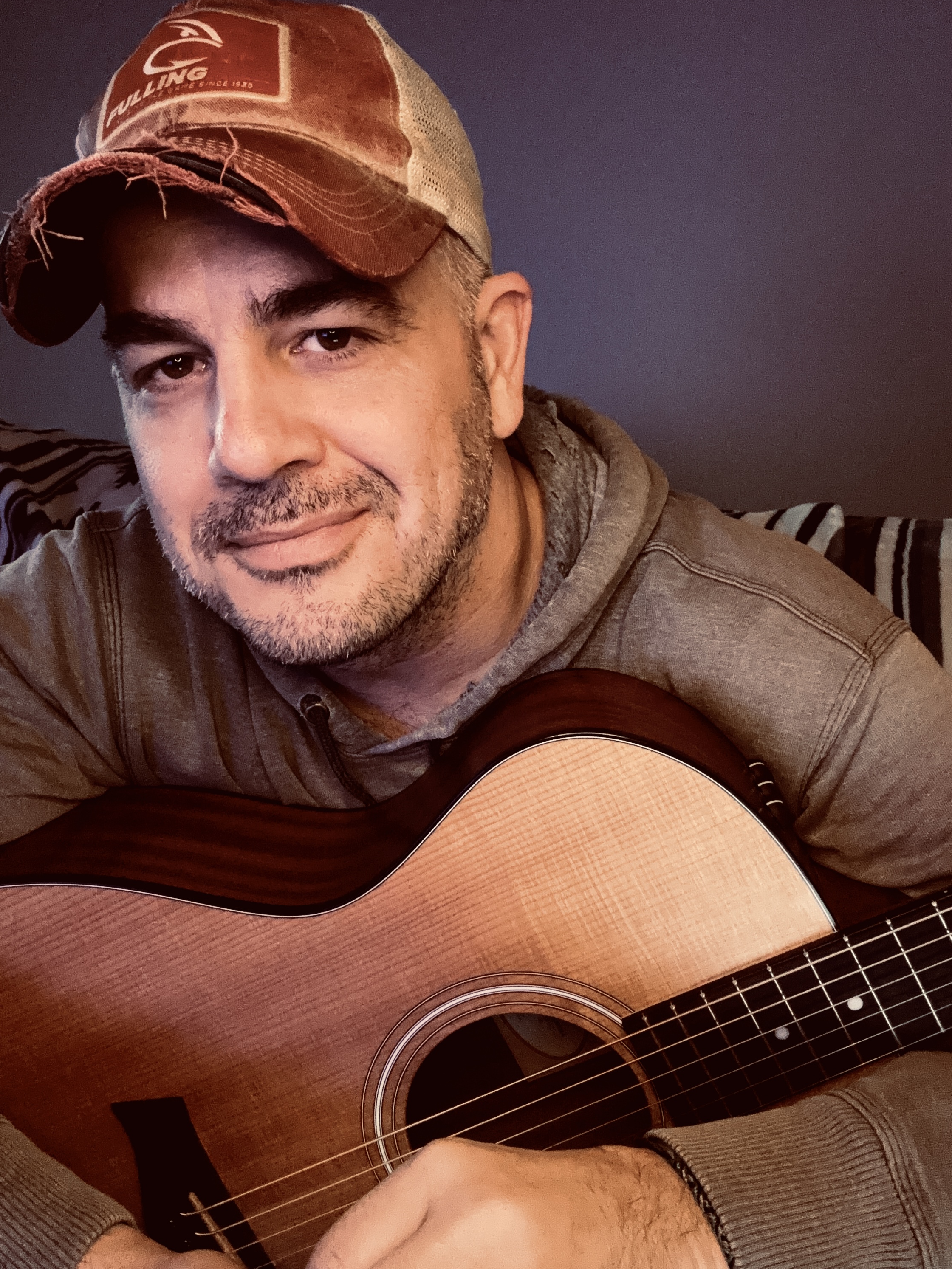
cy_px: 616
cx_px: 475
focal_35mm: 31
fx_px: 1137
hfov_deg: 45.4
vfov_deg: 58.3
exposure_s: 1/30
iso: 400
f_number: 1.9
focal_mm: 2.69
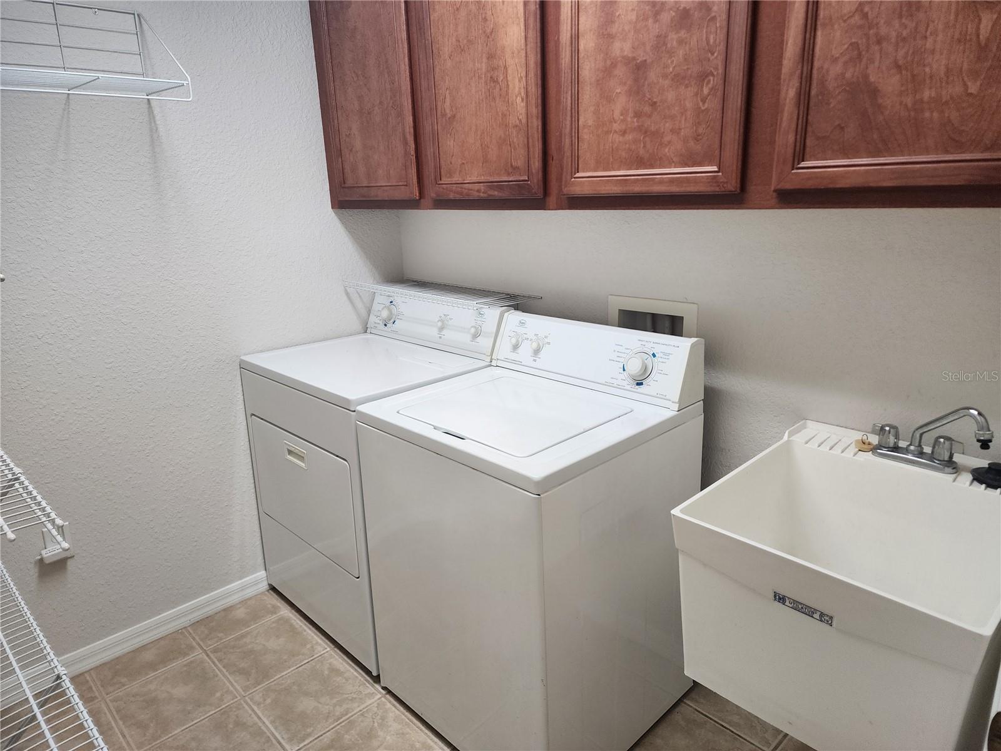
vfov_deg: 58.9
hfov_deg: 73.9
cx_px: 500
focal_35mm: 23
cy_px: 376
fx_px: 665
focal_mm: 6.4
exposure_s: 1/120
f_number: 1.8
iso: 125
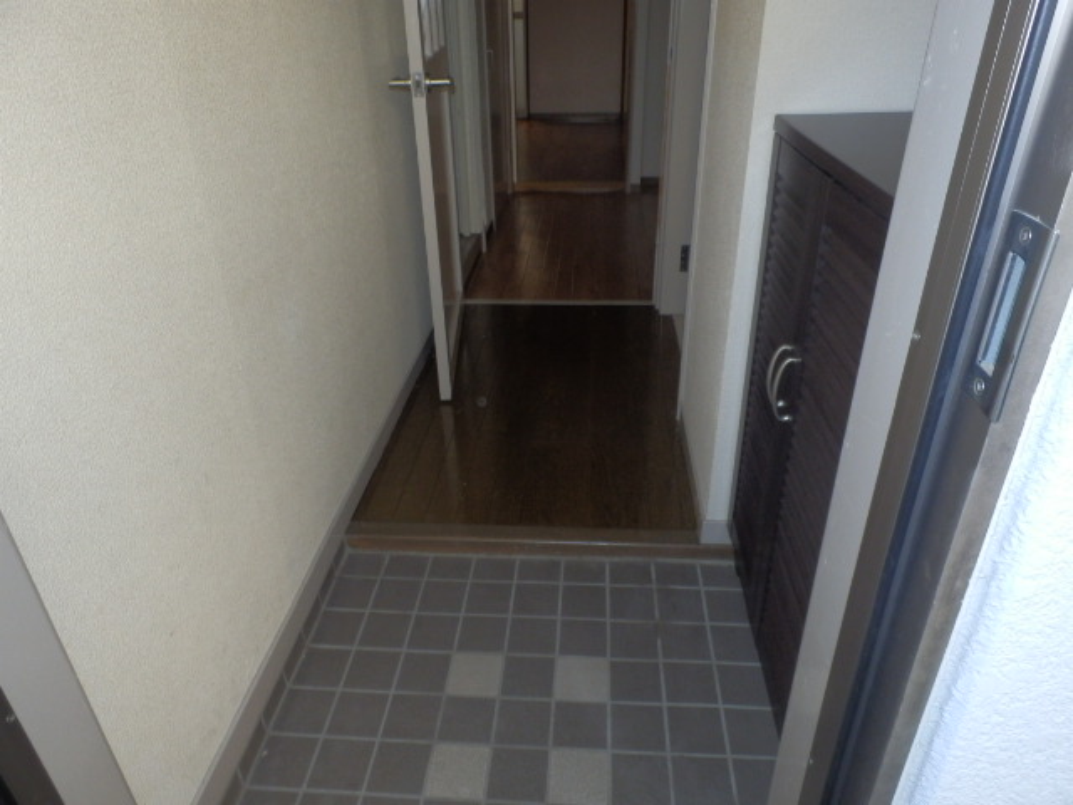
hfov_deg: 71.6
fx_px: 744
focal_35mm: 24
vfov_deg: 56.8
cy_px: 402
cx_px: 536
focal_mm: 4.2
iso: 250
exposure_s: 1/30
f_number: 7.9
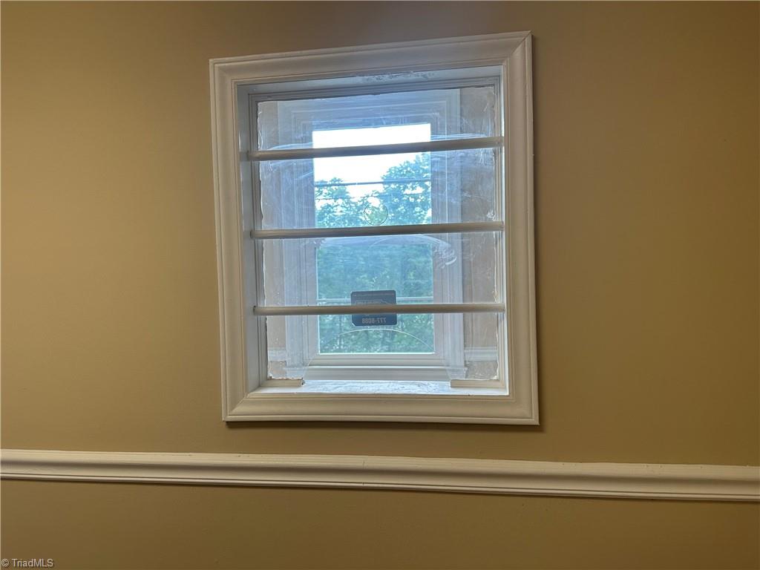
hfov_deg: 71.6
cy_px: 285
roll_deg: +1.5
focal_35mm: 24
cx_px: 380
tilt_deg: -1.1
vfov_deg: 56.8
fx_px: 527
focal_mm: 6.86
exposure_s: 1/129
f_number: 1.78
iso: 64
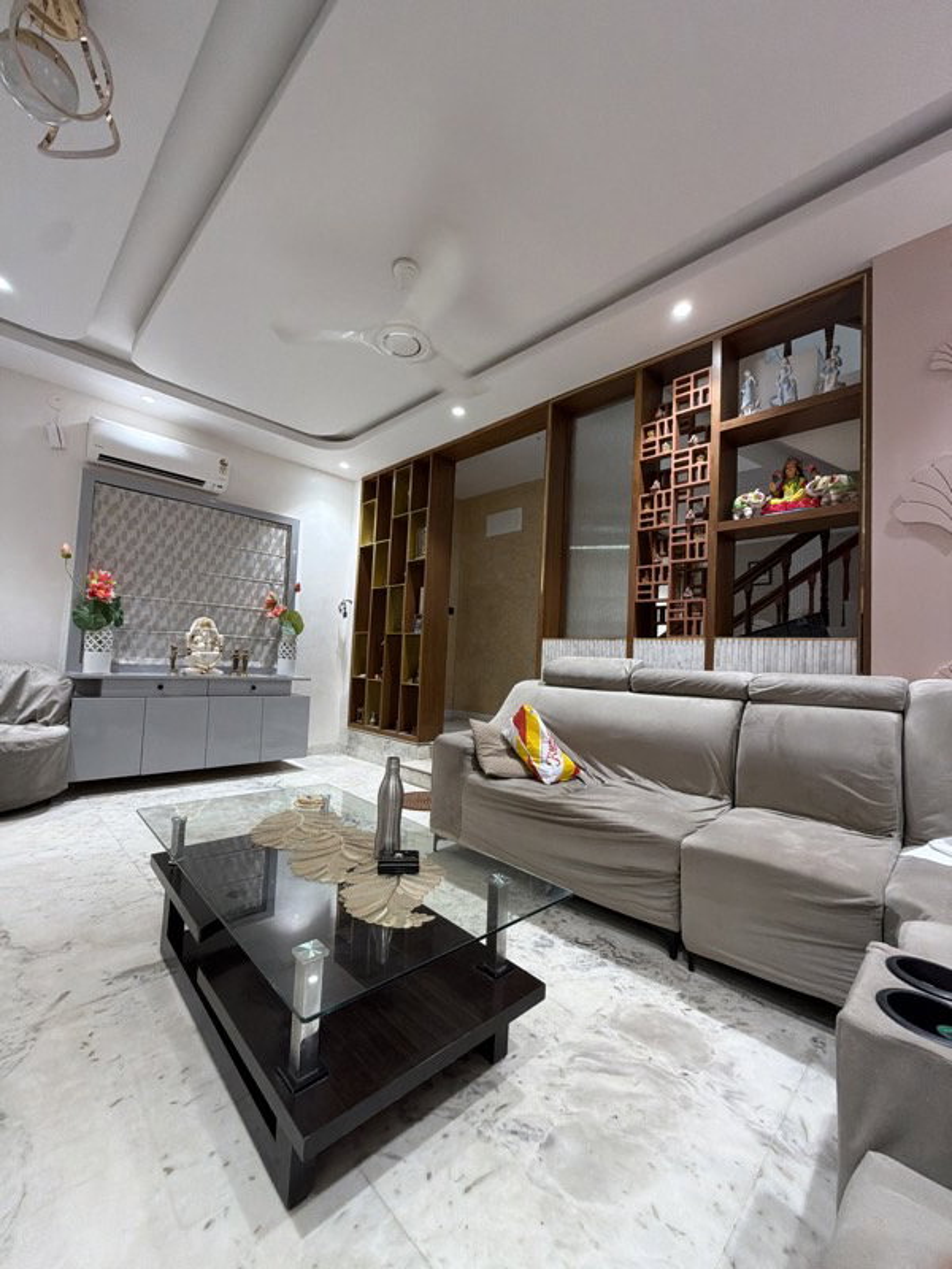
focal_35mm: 14
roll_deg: -2.5
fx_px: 513
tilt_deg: +3.0
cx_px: 476
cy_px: 634
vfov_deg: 102.1
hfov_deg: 85.7
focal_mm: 2.22
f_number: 2.2
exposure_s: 1/100
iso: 250
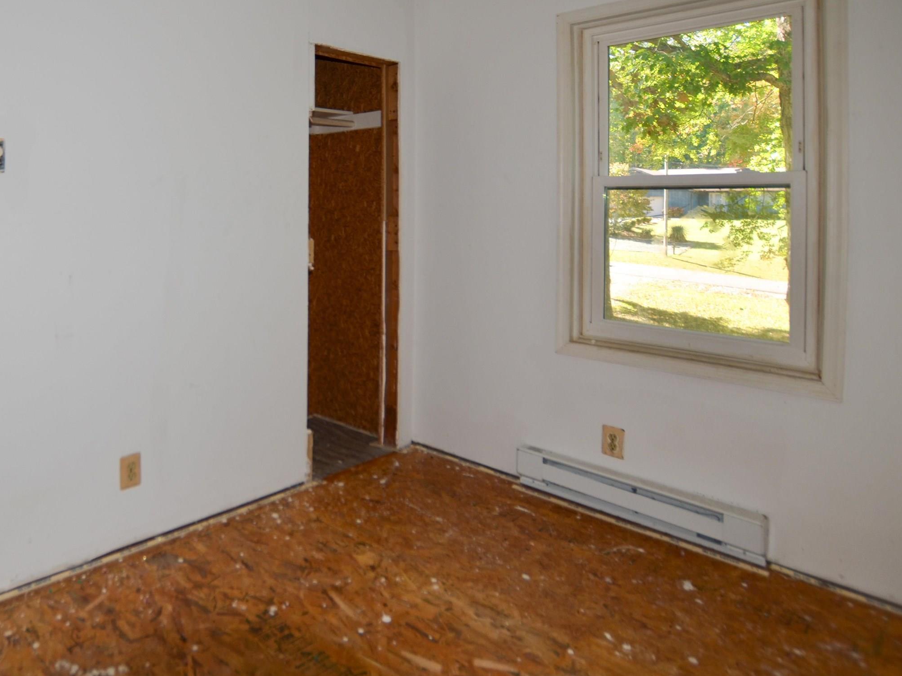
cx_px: 227
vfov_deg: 61.1
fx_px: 573
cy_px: 326
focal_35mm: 22
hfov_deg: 71.3
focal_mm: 10
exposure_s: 1/60
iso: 100
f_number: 3.5
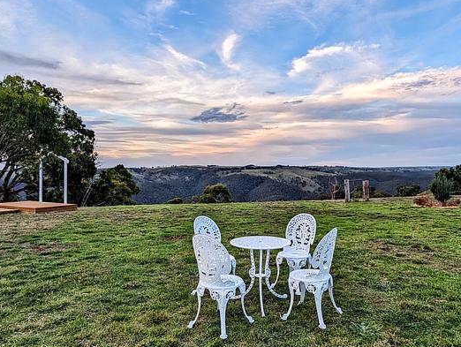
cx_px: 255
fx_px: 253
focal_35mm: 19
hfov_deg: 84.3
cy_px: 174
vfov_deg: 68.8
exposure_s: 1/152
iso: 55
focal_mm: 2.35
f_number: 2.2
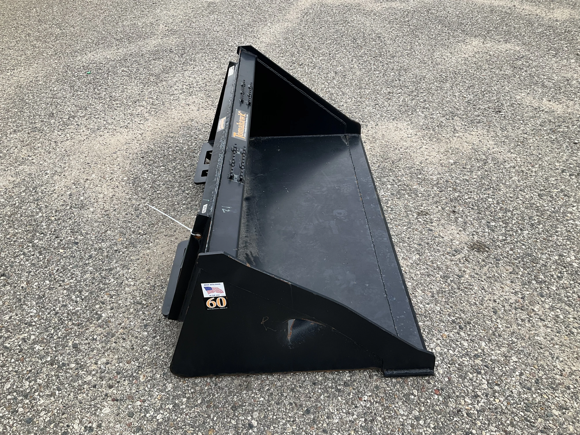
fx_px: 486
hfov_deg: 61.7
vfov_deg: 48.2
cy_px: 218
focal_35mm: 29
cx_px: 290
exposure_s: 1/551
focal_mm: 3
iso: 25
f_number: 1.8
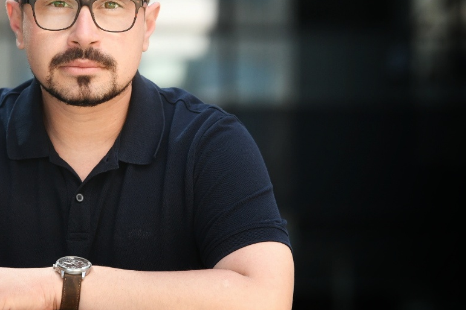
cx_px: 119
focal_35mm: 273
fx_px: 3534
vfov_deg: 5.0
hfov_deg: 7.5
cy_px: 66
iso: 1250
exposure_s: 1/800
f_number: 4
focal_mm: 130
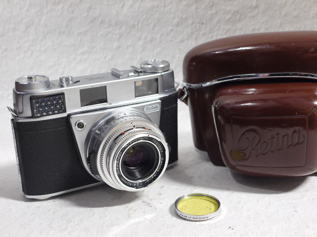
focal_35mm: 50
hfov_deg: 38.2
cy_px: 118
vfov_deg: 29.1
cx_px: 158
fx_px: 458
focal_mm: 25
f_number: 5.6
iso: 800
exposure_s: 1/10
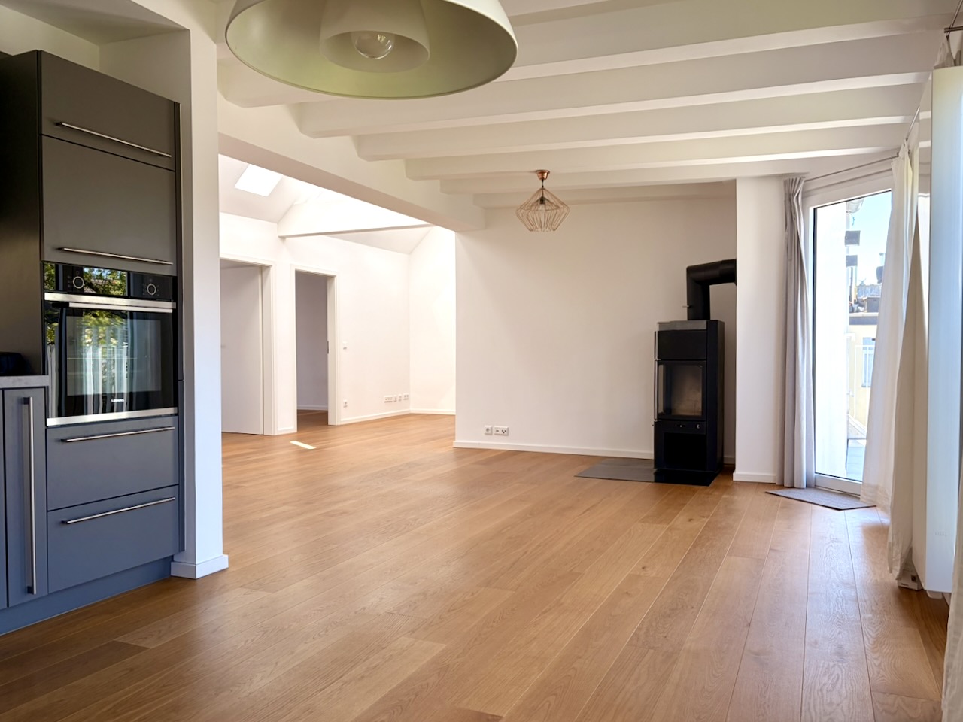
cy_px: 361
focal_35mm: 26
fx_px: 723
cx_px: 482
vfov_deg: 53.1
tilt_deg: -1.3
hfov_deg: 67.3
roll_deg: -0.3
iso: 50
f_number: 1.6
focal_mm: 5.96
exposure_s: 1/195
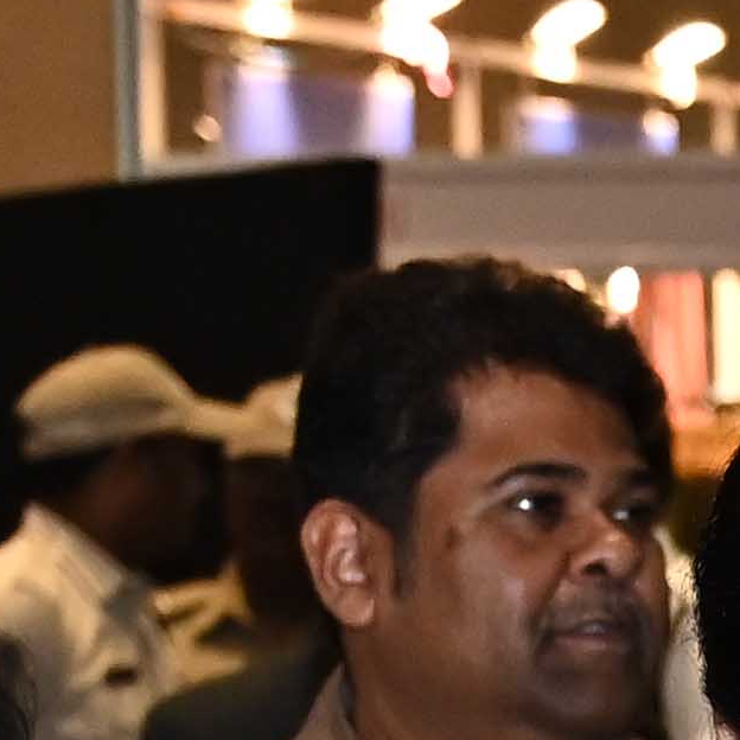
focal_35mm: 354
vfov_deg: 4.8
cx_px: 1504
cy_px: 1940
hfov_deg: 4.9
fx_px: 8562
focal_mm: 43
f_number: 4
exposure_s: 1/200
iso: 2000
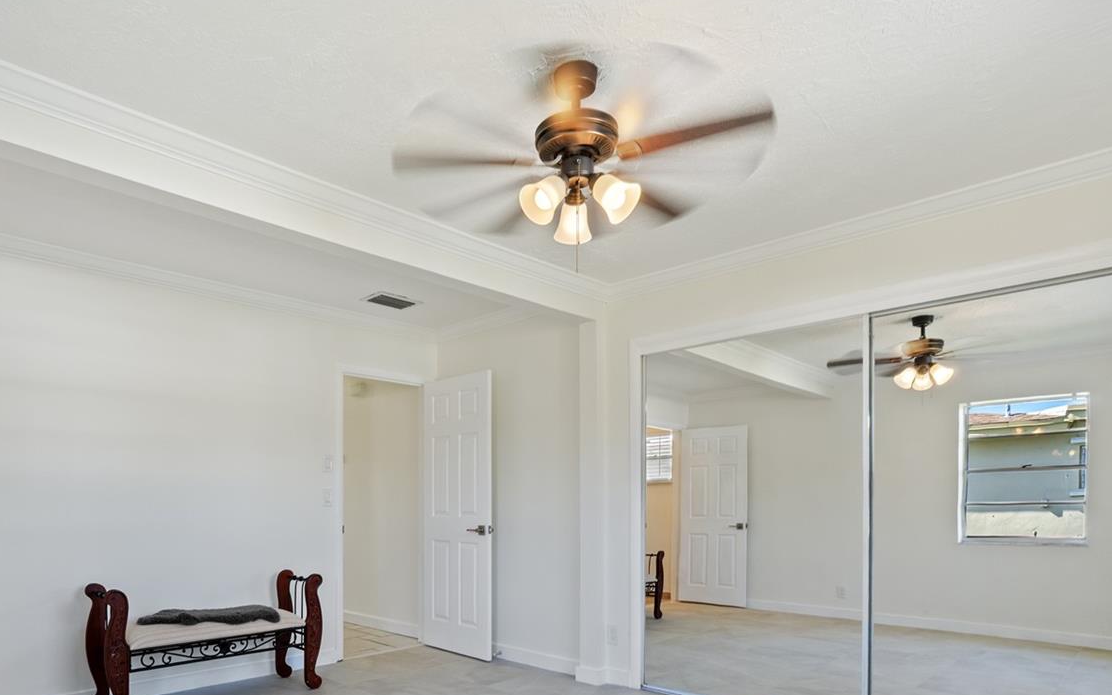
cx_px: 474
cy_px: 523
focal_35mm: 22
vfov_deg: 52.6
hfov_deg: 79.1
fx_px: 667
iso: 250
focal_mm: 10
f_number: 6.3
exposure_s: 1/30
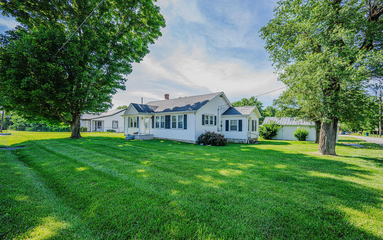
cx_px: 191
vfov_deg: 74.8
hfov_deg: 101.5
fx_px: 157
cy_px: 125
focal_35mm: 15
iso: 50
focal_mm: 14
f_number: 4
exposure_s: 1/200
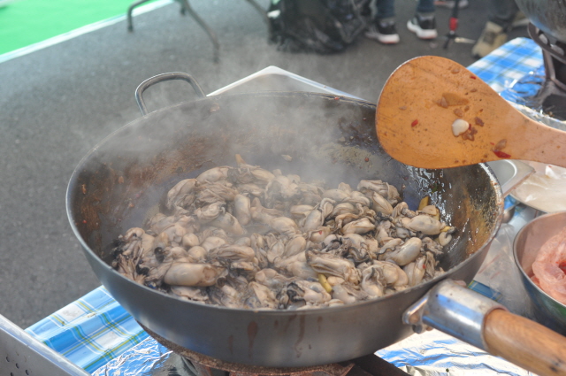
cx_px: 283
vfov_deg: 25.7
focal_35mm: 52
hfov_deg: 37.9
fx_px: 824
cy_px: 188
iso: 400
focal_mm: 35
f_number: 5.6
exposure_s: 1/125
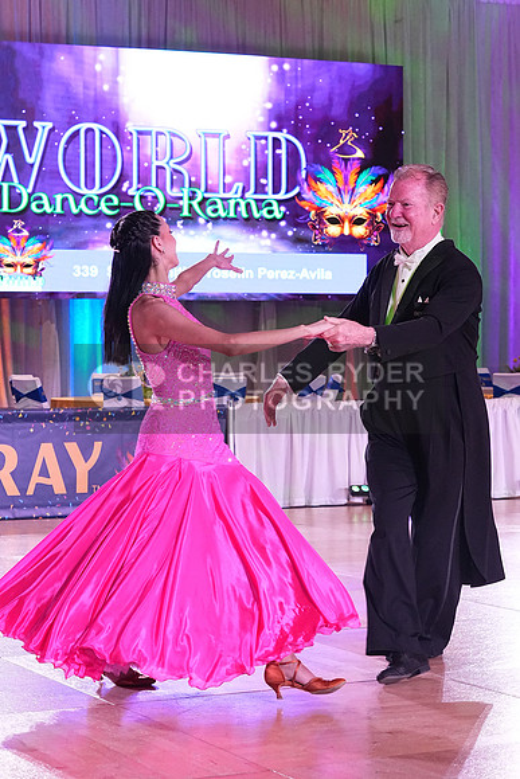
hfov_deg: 14.7
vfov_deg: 21.9
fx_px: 2014
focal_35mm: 93
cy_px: 390
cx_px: 260
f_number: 6.3
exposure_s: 1/250
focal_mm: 62
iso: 3200
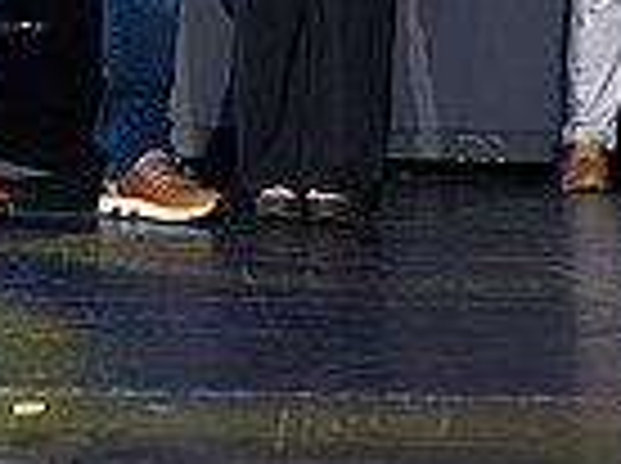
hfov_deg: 12.6
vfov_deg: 8.8
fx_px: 2812
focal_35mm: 157
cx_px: 212
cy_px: -514
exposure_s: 1/125
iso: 1600
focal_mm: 50
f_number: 4.5
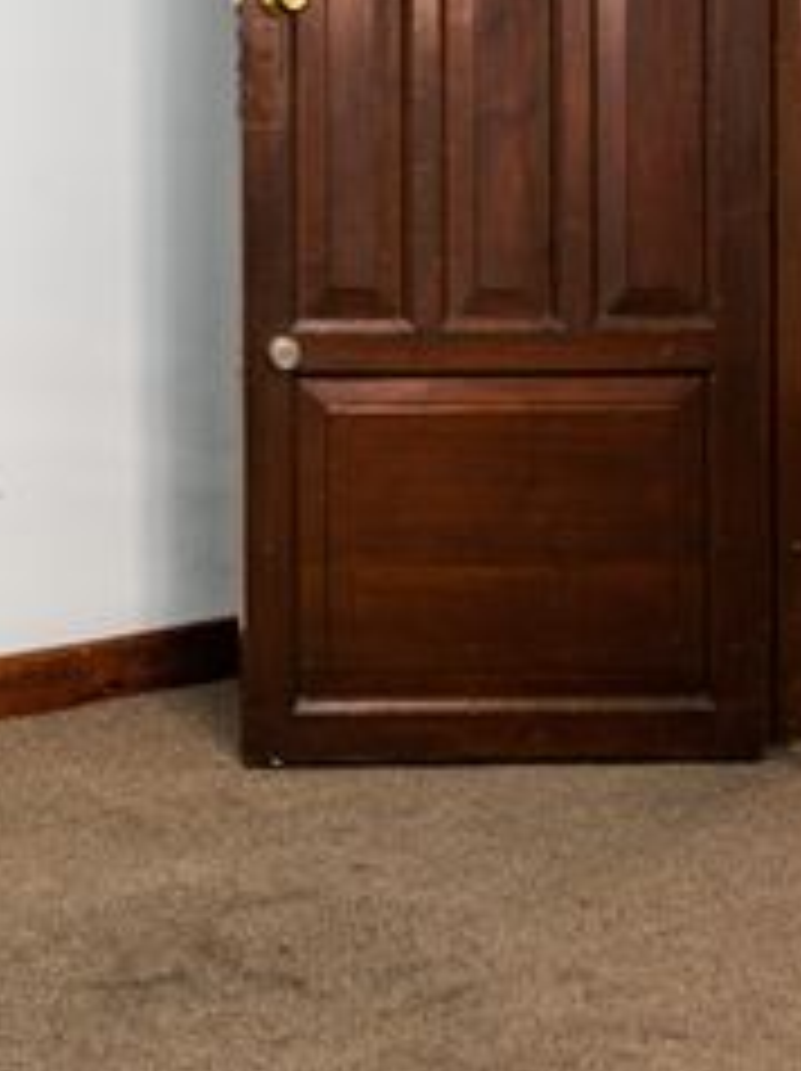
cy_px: 4
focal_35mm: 75
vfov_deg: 24.8
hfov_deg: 18.9
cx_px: -47
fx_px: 2318
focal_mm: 24
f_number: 11
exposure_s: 1/1.67
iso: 100
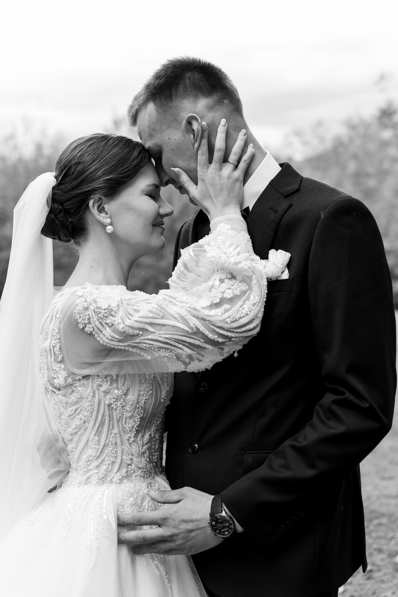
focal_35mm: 61
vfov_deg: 32.9
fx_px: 1012
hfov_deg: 22.3
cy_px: 298
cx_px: 199
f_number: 3.5
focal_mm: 61
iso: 125
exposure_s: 1/500
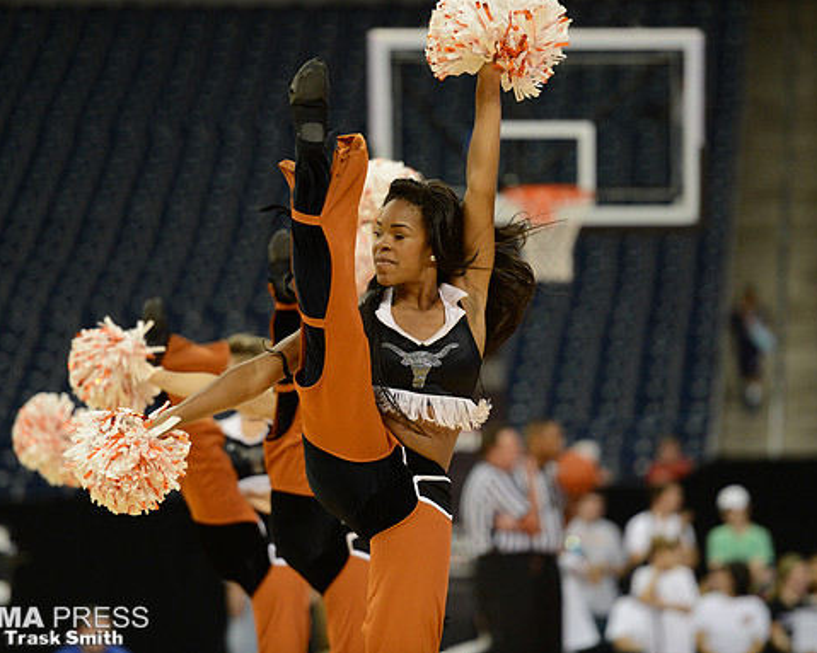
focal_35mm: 227
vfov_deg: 6.8
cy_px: 326
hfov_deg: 8.5
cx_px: 394
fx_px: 5488
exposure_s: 1/1250
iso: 3200
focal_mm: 200
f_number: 2.8
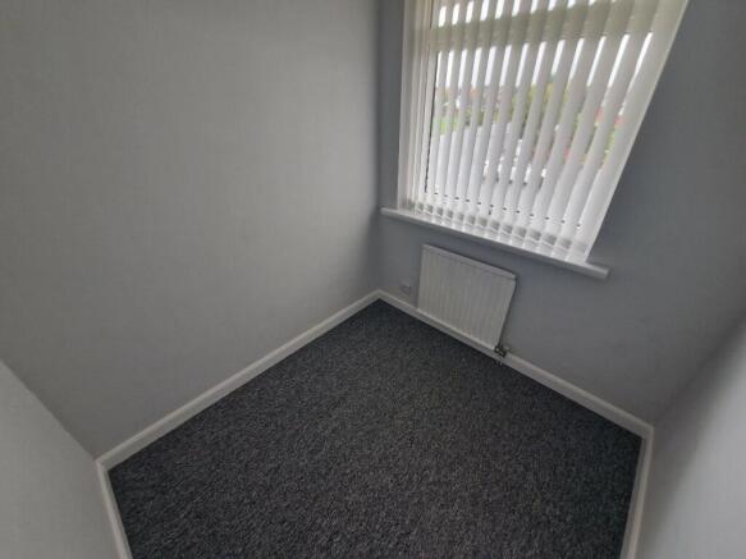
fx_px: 280
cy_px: 280
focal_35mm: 13
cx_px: 373
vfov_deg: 89.9
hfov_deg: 106.2
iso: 125
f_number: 2.2
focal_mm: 2.2
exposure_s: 1/50
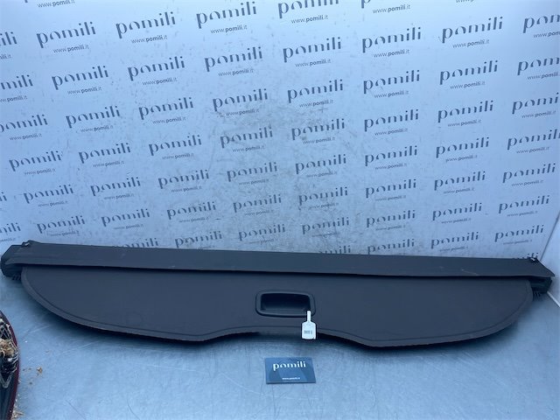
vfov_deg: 53.1
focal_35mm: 26
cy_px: 210
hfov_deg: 67.3
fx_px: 421
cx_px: 280
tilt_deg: -29.2
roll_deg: -4.4
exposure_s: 1/1034
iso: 32
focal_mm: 4.25
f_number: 1.8
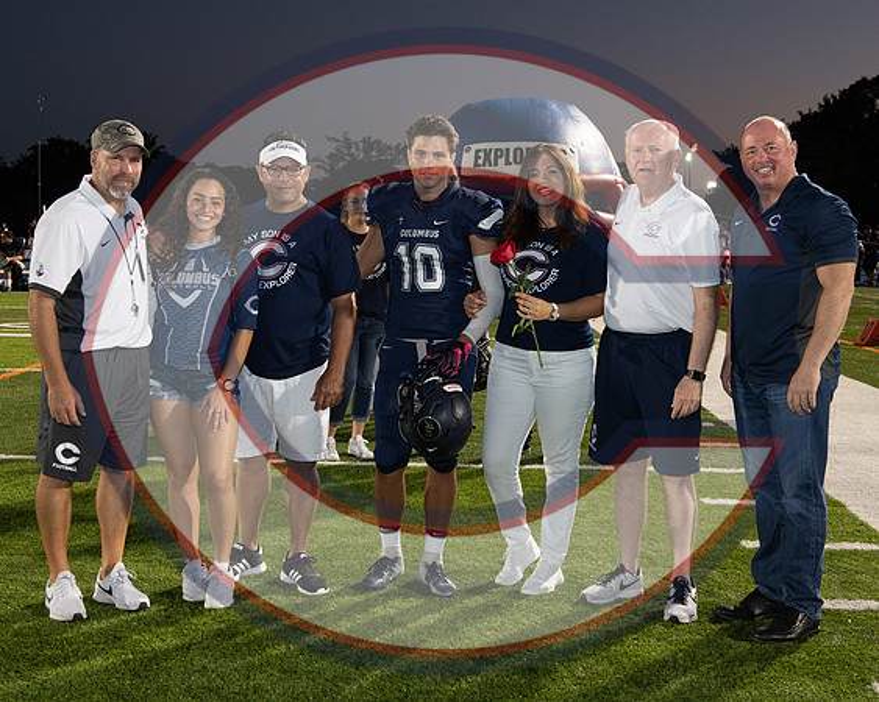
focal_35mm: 50
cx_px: 433
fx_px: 1289
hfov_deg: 37.7
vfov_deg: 30.5
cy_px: 351
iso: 1400
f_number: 7.1
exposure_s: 1/60
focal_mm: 44
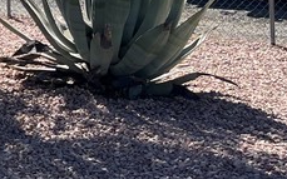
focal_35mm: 123
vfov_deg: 10.1
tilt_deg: +1.3
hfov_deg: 14.5
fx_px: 962
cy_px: -136
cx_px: -256
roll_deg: +0.8
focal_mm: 5.1
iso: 50
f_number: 1.6
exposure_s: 1/3311
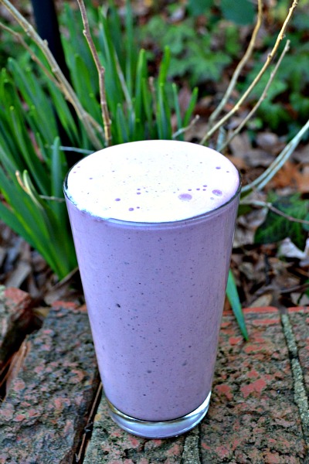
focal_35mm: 44
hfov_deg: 30.8
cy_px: 232
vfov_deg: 45.0
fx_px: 560
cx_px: 154
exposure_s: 1/60
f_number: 4.5
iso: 900
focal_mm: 29
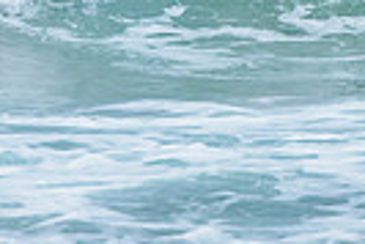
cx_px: 272
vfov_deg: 0.6
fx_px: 21731
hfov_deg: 1.0
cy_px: -96
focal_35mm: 2141
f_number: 7.1
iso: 500
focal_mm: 400
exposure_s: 1/1600
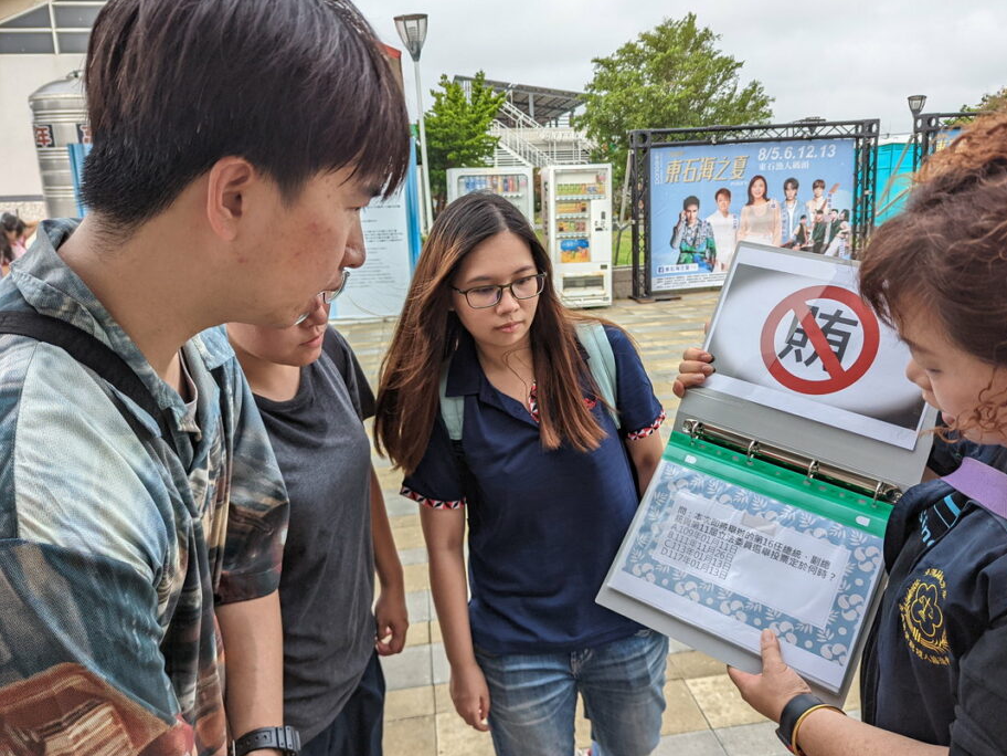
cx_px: 511
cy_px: 370
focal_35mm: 27
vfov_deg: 51.4
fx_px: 785
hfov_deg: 65.3
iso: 56
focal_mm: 6.81
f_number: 1.85
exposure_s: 1/1364
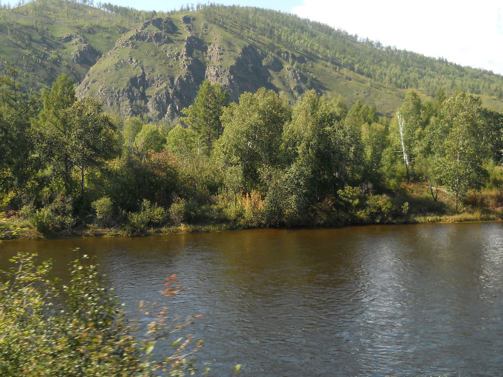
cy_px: 162
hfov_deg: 40.4
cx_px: 226
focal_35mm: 47
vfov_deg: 30.8
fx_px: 683
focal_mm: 6.72
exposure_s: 1/400
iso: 80
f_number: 3.1
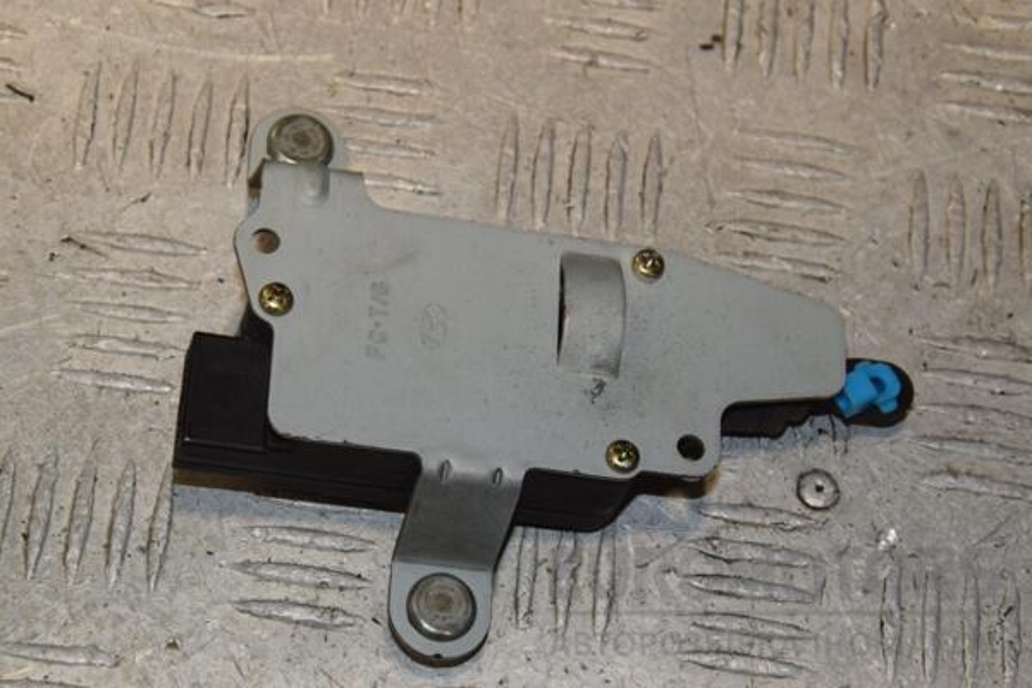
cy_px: 344
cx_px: 516
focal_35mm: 105
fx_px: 3010
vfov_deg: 13.0
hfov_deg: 19.5
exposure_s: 1/200
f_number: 9
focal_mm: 70
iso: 800
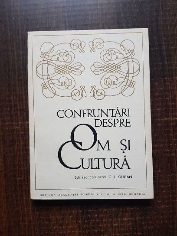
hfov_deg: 53.1
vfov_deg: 67.3
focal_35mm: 26
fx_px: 177
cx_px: 88
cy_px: 118
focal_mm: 4.3
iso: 200
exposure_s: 1/30
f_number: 1.7
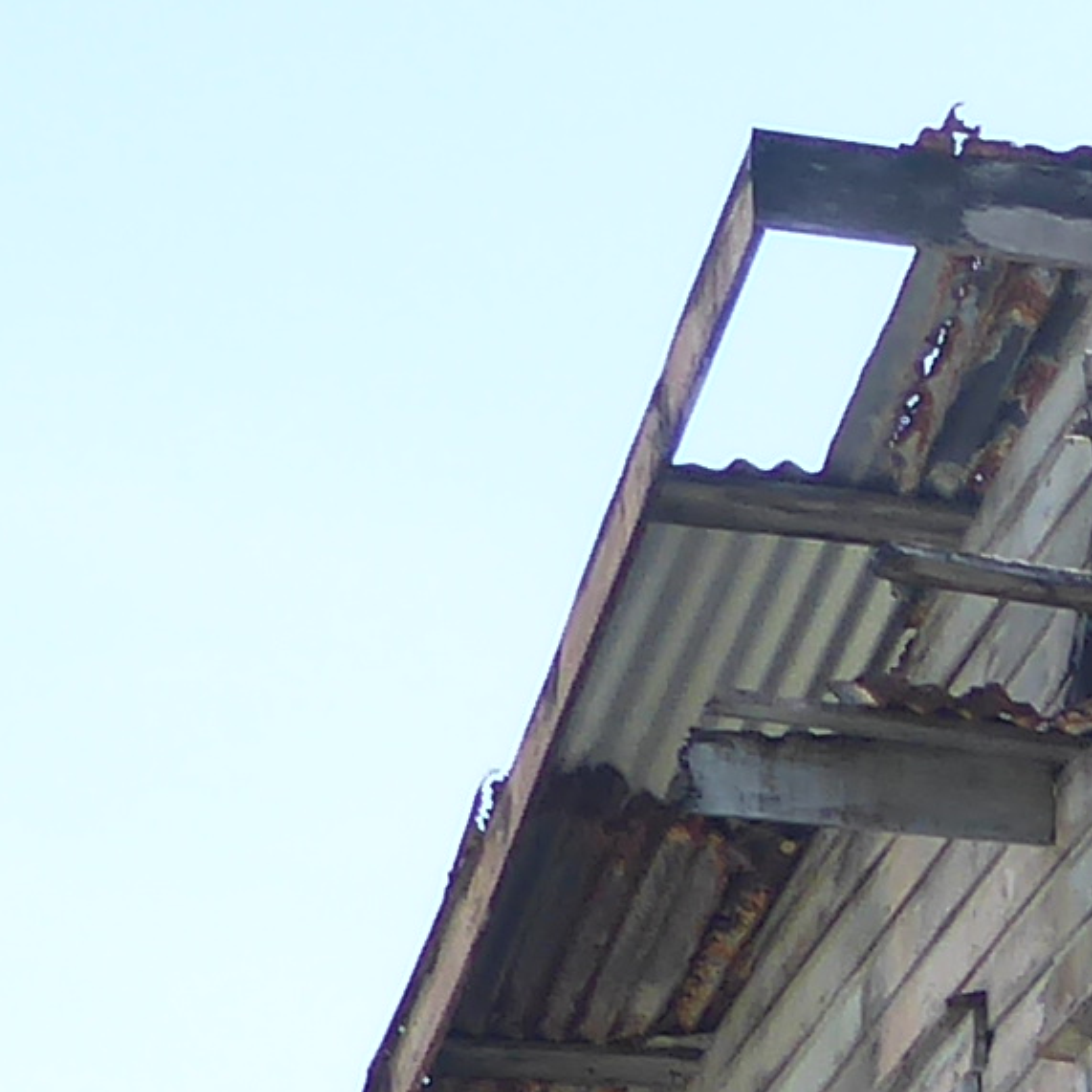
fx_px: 7067
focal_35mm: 198
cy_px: 2417
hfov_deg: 8.3
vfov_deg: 8.3
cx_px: 2341
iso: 80
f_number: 3.5
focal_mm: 5.4
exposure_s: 1/320
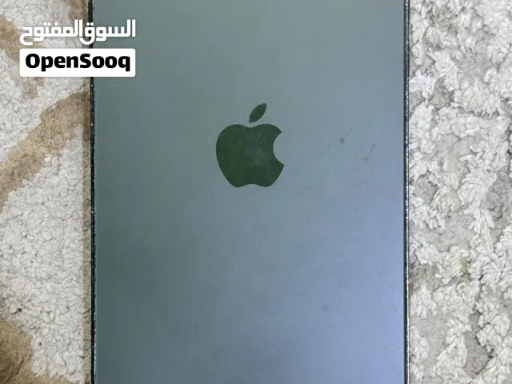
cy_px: 192
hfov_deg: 39.7
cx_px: 256
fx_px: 710
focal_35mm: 48
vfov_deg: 30.3
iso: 160
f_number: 1.78
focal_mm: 6.76
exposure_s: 1/50
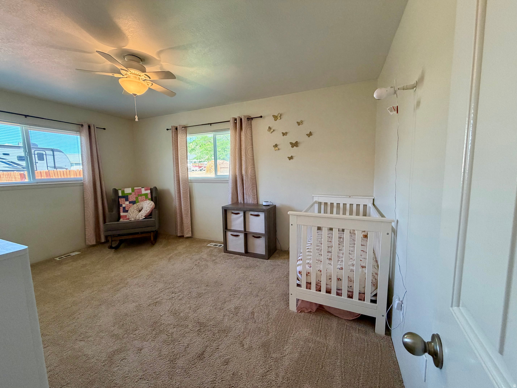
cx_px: 258
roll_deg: +1.8
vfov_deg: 85.7
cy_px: 194
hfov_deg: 102.1
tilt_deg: -6.1
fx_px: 209
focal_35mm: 14
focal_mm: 2.22
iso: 200
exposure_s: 1/60
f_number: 2.2
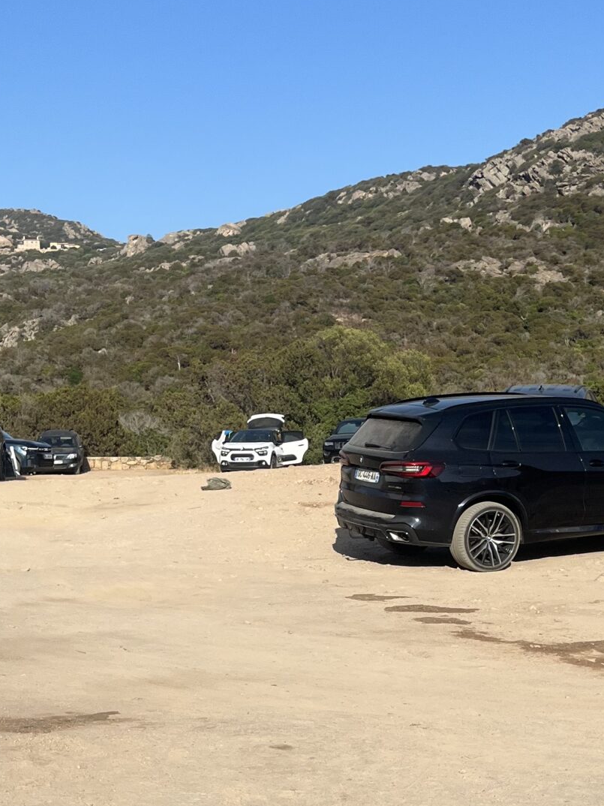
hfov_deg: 23.5
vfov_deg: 30.9
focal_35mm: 62
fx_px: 1443
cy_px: 565
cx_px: 421
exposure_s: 1/4310
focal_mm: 5.1
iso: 50
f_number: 1.6
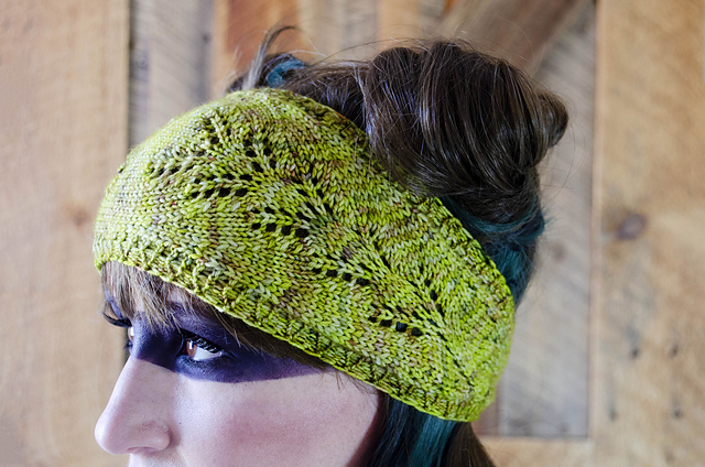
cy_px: 234
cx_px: 352
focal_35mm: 51
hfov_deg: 39.0
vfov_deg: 26.4
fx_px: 997
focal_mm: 34
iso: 800
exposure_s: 1/40
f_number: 5
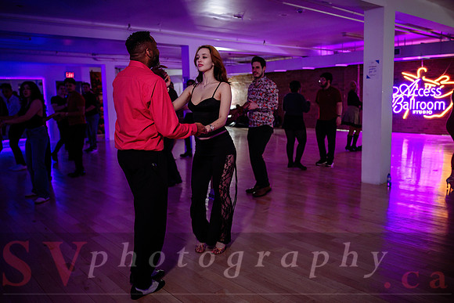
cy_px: 152
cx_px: 224
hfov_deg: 62.8
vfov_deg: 44.3
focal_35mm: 29
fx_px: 372
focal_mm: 28
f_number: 2
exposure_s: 1/200
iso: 2000
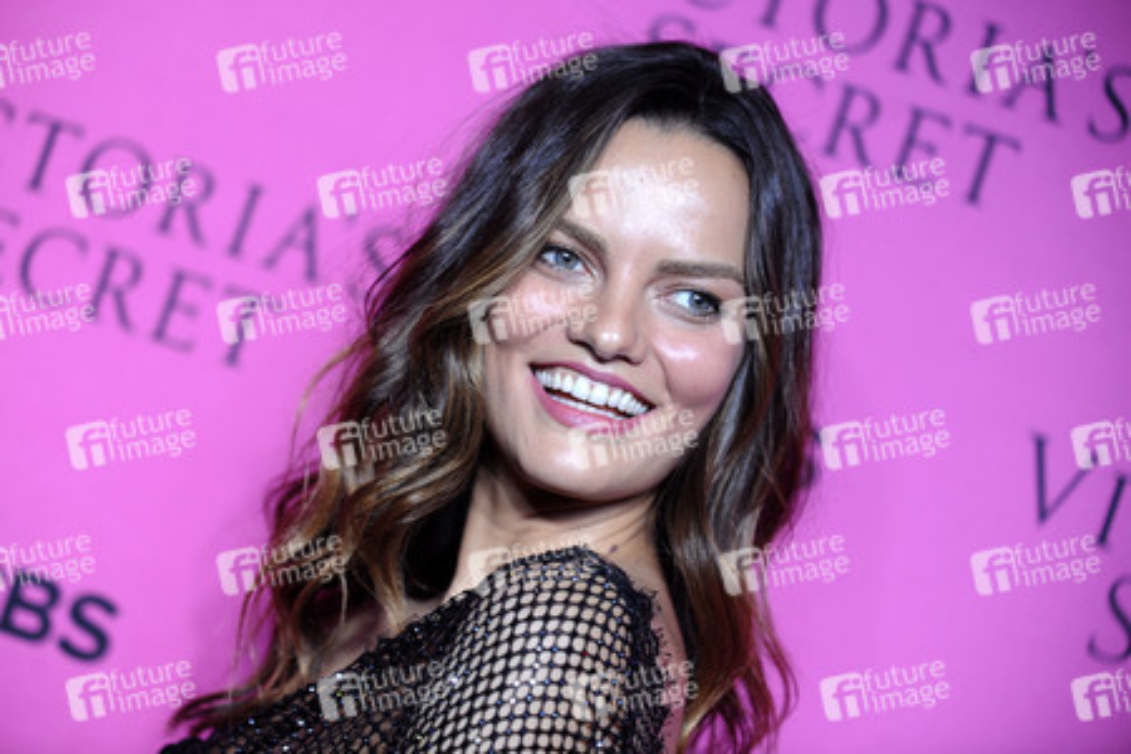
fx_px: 2890
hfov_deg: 22.1
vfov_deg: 14.9
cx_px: 566
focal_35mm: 92
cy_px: 377
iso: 1600
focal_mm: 92
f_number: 2.8
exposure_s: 1/250
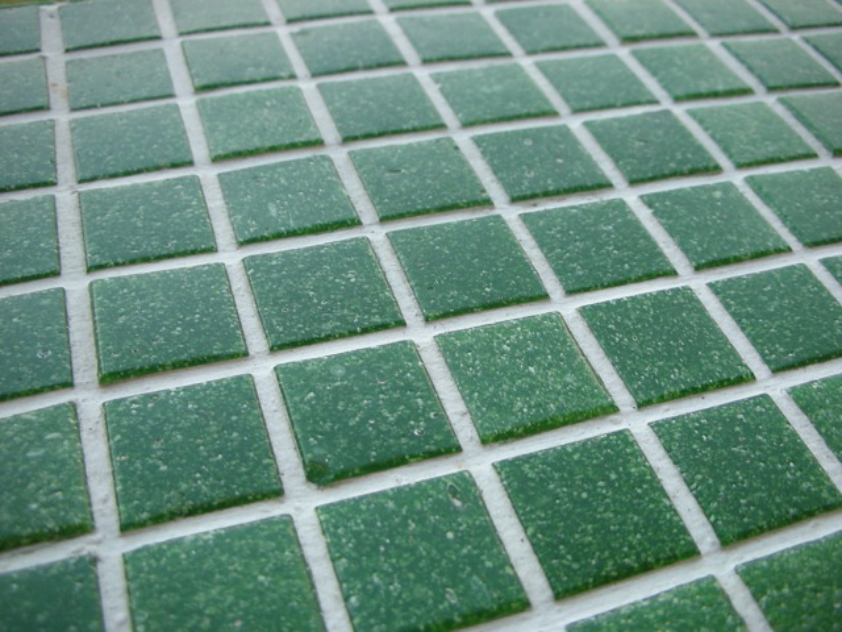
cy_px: 316
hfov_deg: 52.6
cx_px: 421
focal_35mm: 35
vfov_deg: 40.7
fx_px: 851
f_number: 2.8
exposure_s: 1/30
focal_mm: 5.8
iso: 102
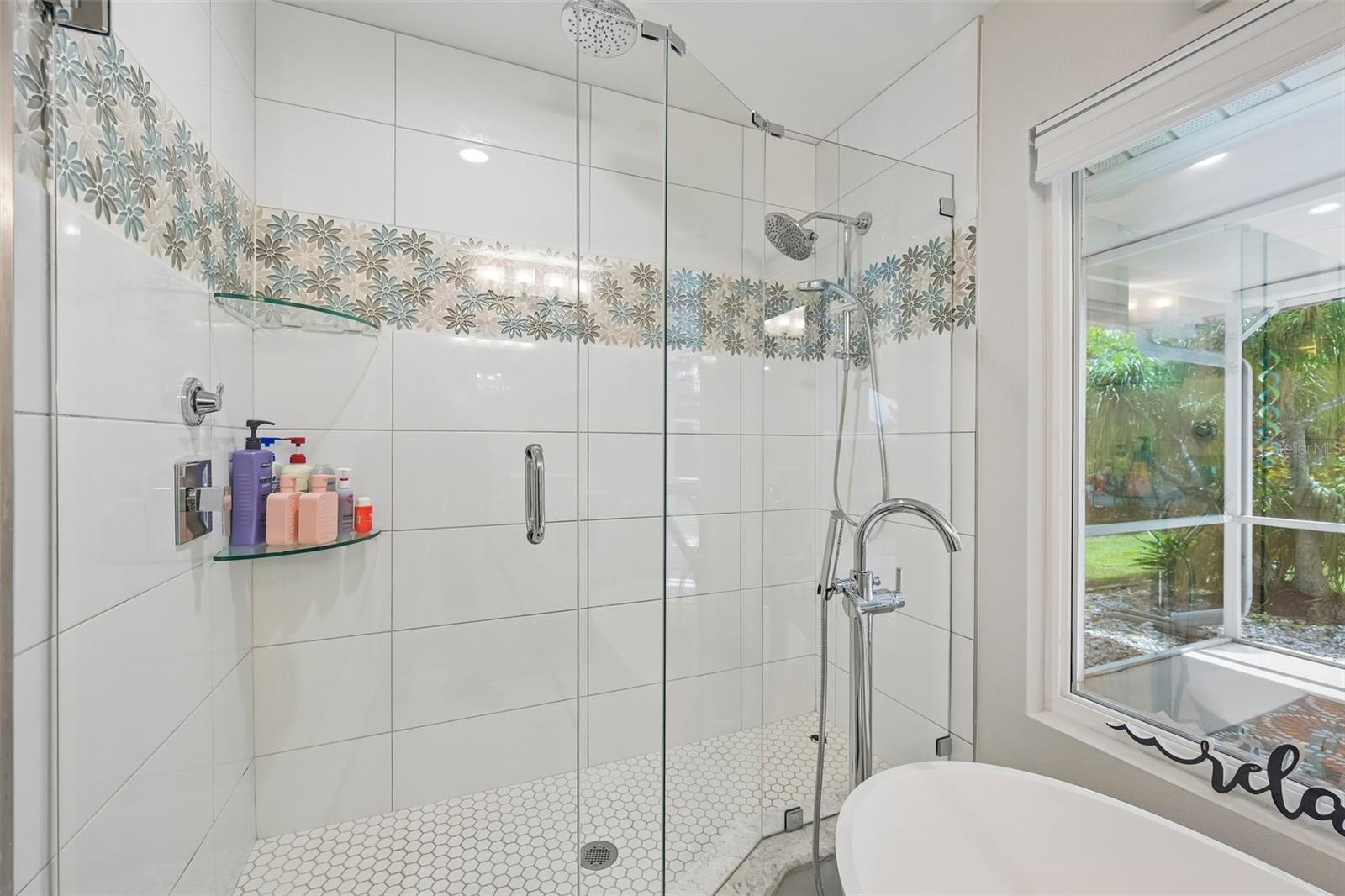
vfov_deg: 81.2
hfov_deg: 104.3
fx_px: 523
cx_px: 672
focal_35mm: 14
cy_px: 448
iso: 400
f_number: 8
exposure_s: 1/20
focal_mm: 14
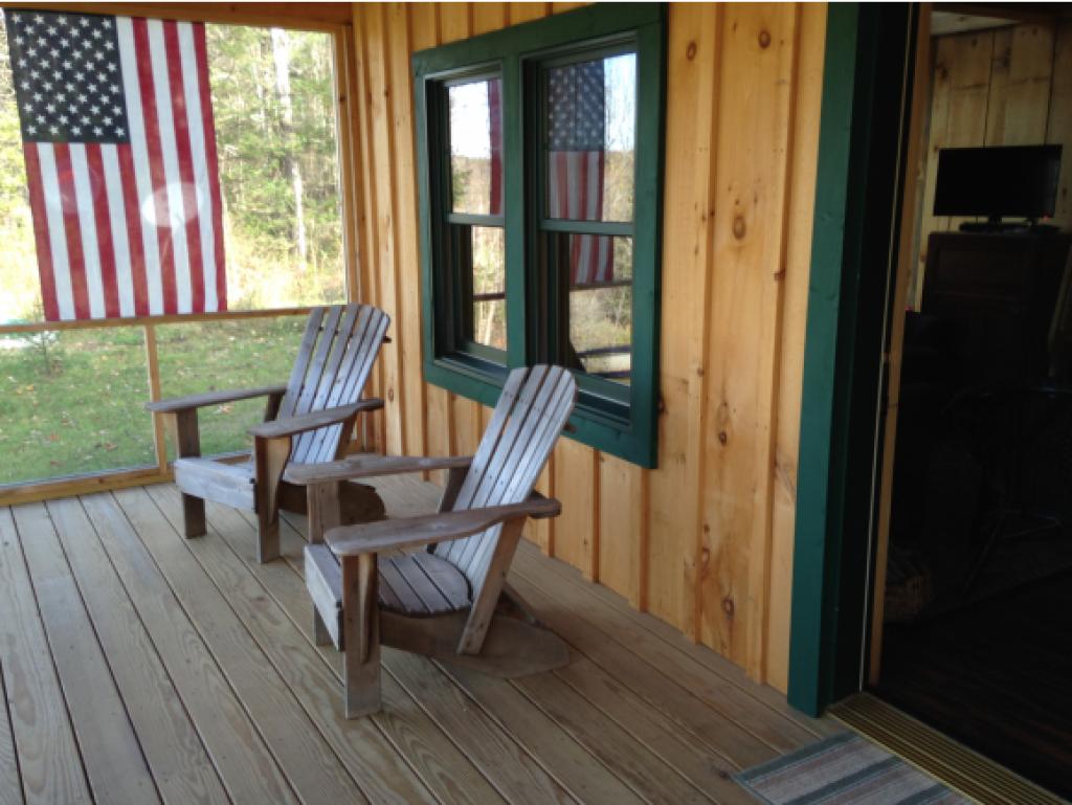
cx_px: 536
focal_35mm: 33
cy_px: 402
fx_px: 1022
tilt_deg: -13.9
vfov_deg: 43.0
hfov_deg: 55.3
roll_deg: +1.2
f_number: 2.4
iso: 50
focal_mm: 4.12
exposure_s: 1/60
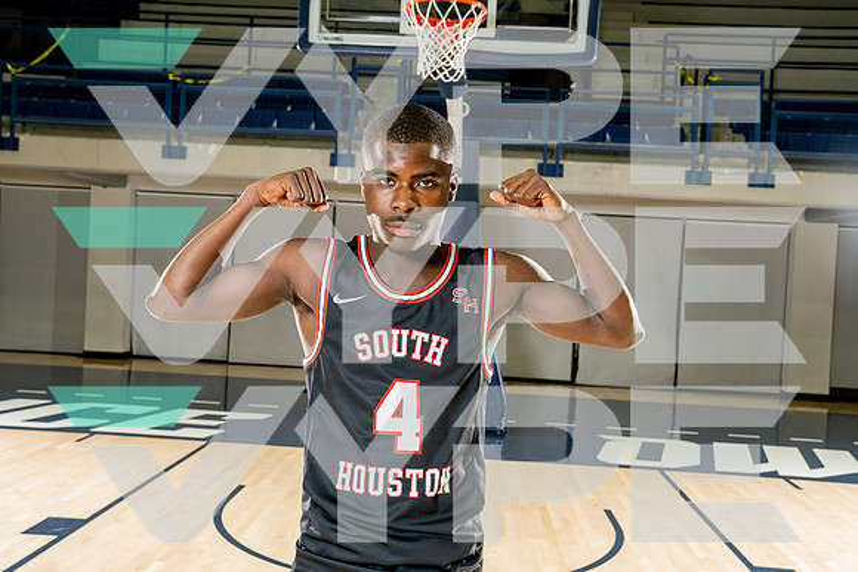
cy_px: 286
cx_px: 429
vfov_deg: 37.9
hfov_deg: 54.4
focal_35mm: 35
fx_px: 834
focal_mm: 35
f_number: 7.1
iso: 640
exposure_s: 1/250
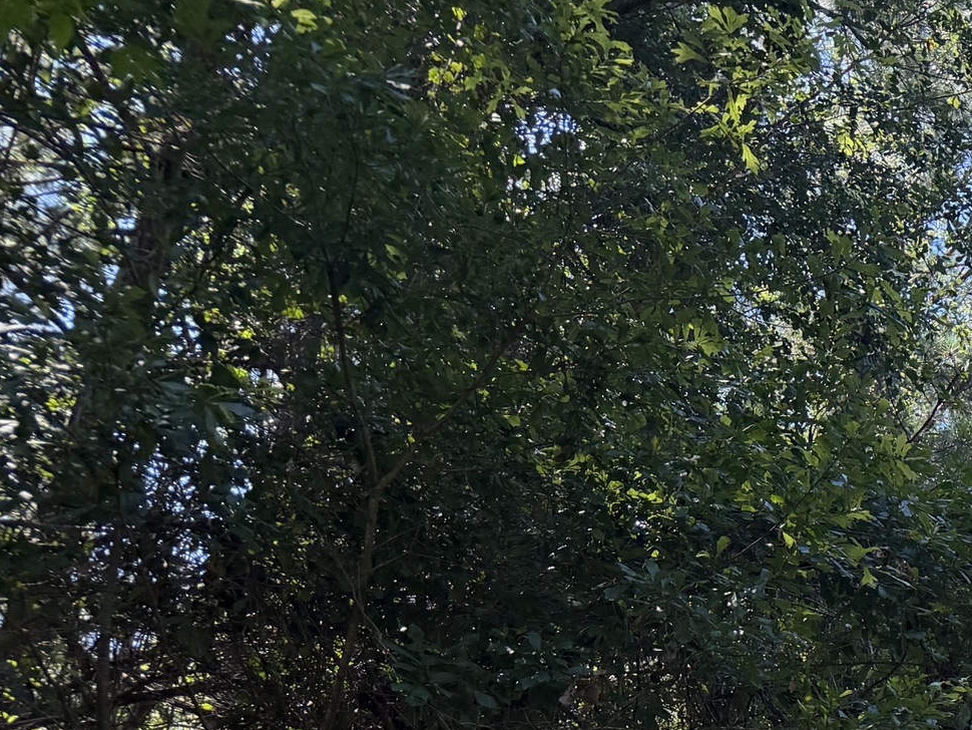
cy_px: 1136
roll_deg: +0.6
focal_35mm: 76
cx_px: 1526
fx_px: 2135
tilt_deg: +16.9
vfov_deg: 17.2
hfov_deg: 21.0
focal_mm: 6.76
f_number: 1.78
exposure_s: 1/689
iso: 100
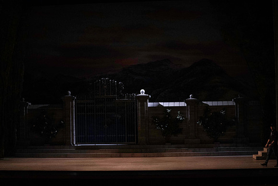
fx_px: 541
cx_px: 139
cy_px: 93
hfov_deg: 28.8
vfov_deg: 19.5
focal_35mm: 70
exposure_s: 1/320
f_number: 5
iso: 16000
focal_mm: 70
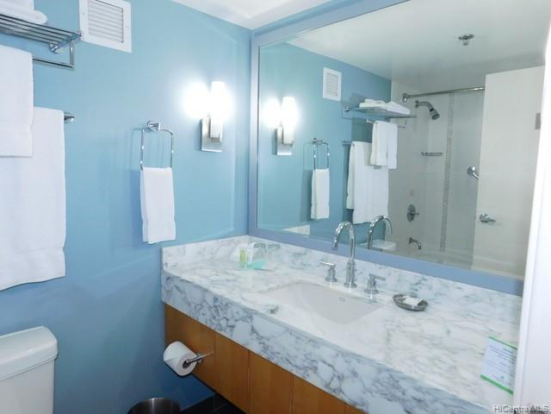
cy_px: 207
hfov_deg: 73.9
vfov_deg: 58.9
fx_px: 366
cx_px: 276
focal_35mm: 23
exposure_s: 1/30
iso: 180
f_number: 3
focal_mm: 4
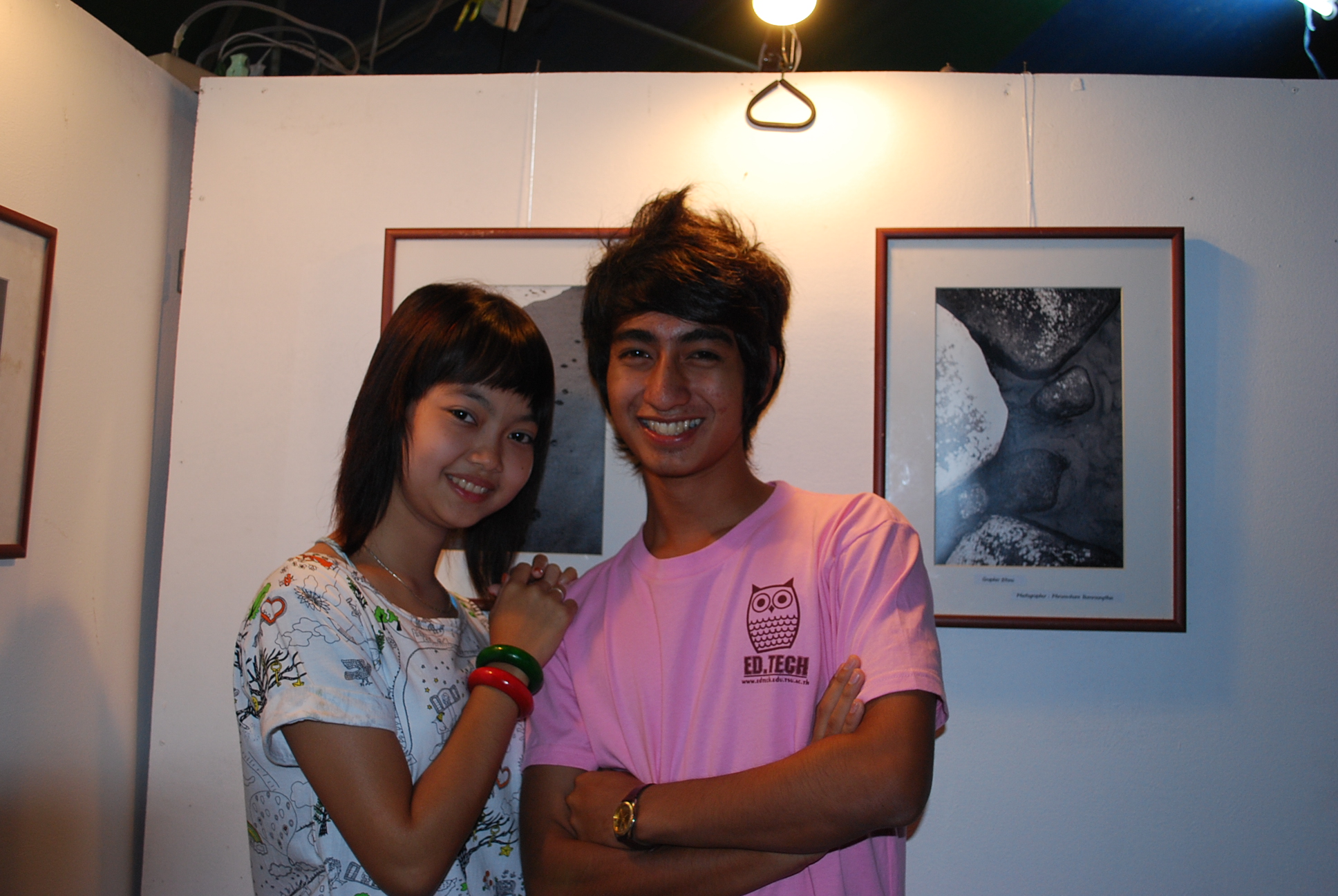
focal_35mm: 36
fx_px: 1340
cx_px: 669
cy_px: 448
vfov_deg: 37.0
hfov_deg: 53.1
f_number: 4.2
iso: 400
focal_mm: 24
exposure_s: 1/40
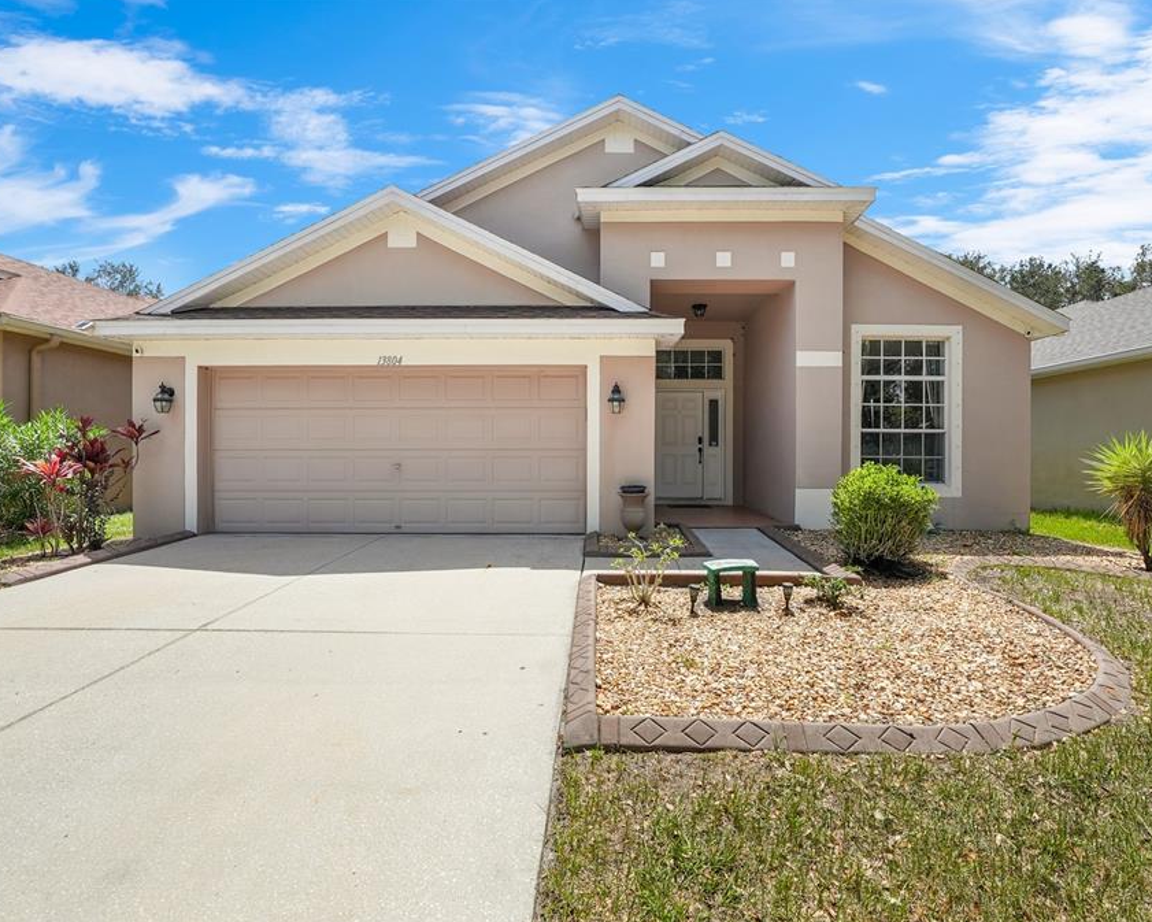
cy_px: 460
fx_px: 546
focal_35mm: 16
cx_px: 596
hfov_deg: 93.1
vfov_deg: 80.4
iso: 400
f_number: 7.1
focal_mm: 14
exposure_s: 1/500
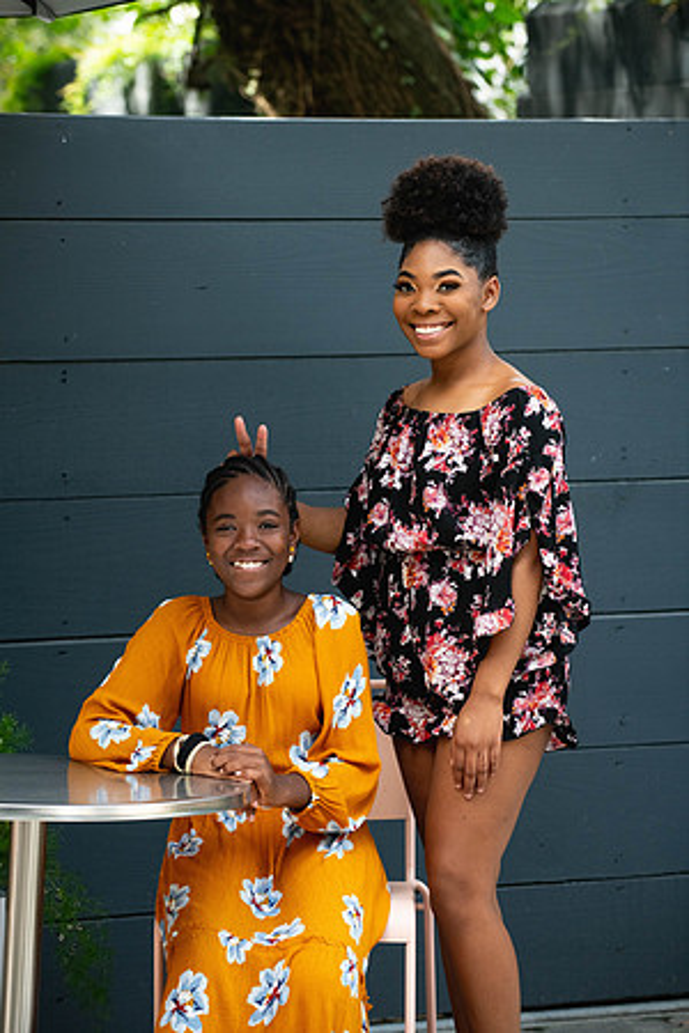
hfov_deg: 10.2
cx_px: 344
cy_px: 516
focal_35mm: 135
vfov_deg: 15.2
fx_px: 3875
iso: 1250
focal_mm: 135
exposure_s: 1/1000
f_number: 5.6
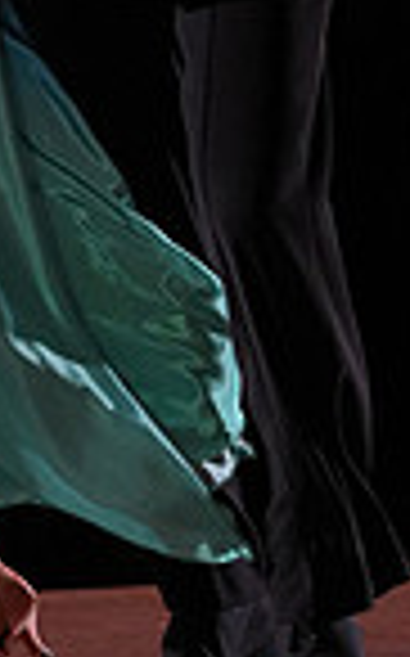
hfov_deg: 1.9
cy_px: -220
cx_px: -205
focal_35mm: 694
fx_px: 12432
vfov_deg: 3.0
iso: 1600
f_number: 4
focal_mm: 171
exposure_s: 1/500
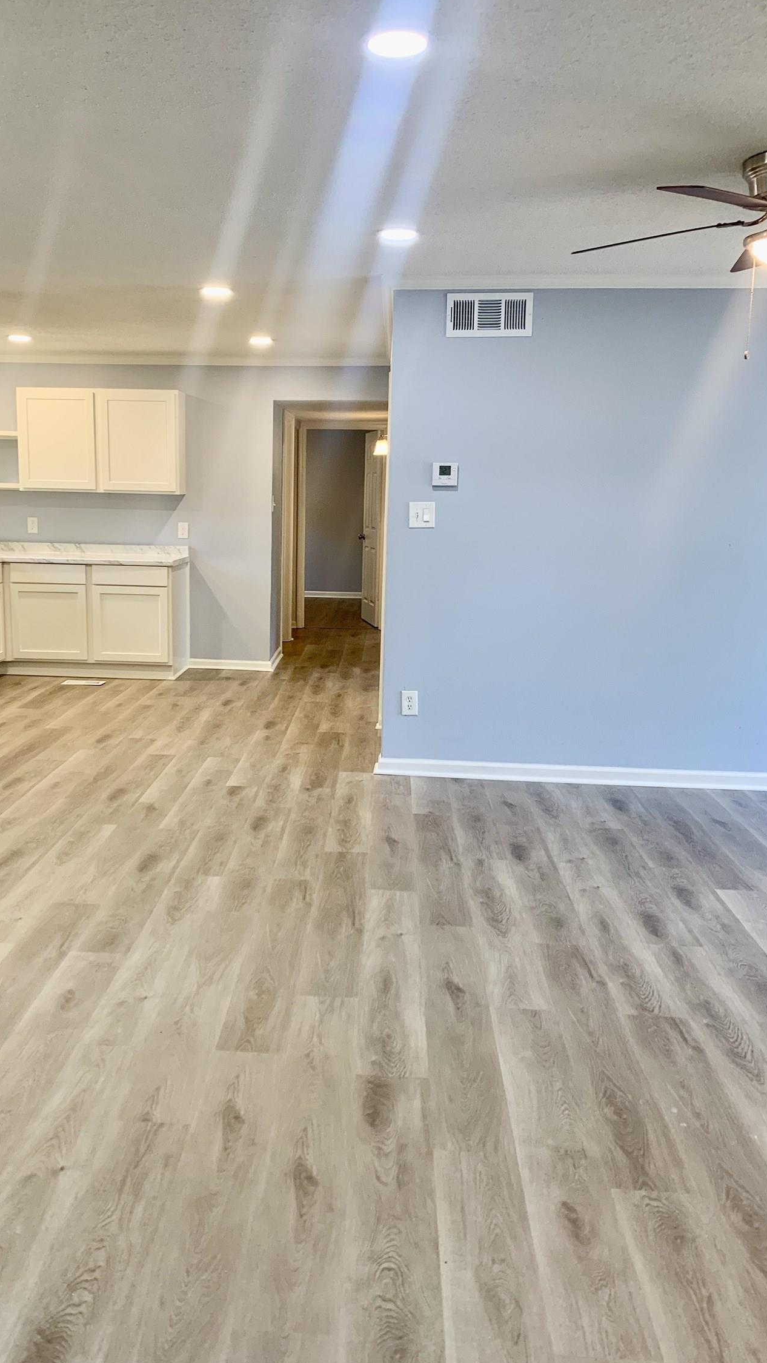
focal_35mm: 29
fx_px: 1048
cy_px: 682
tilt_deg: -8.8
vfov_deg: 66.1
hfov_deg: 40.1
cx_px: 318
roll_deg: -0.8
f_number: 1.8
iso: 80
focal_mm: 4.25
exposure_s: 1/60
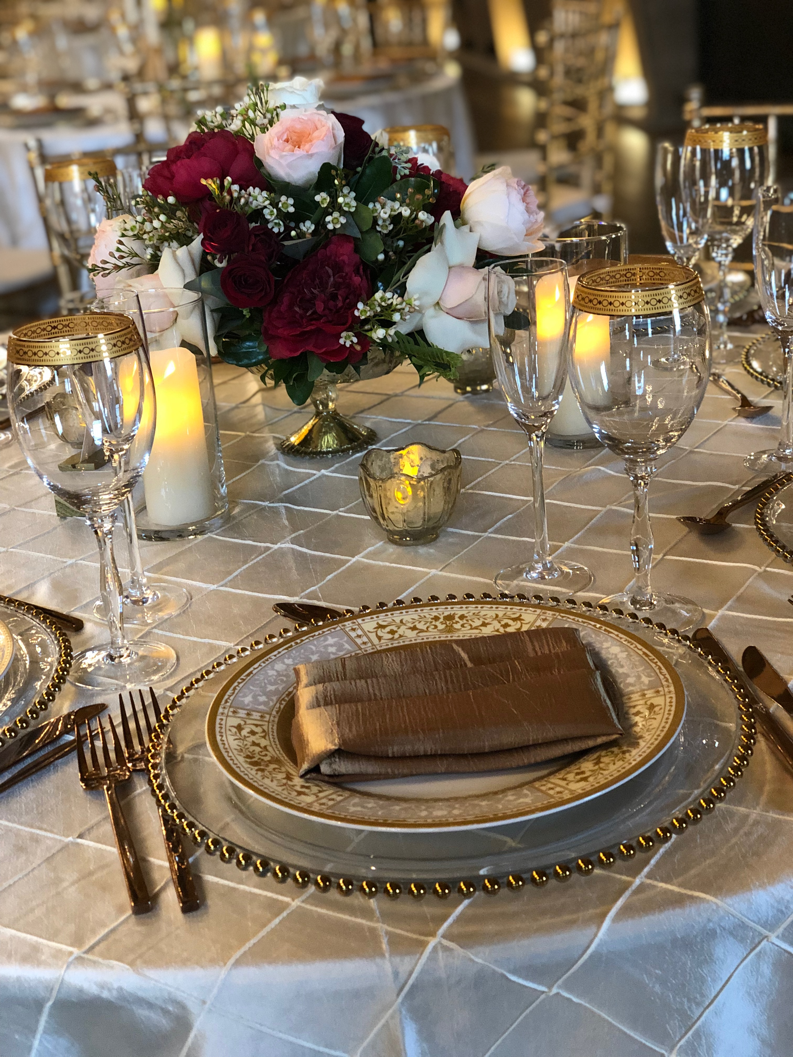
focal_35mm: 52
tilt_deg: -20.9
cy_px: 528
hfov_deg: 28.0
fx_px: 1588
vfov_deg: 36.8
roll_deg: +4.6
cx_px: 396
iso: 160
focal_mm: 6
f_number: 2.4
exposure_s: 1/24
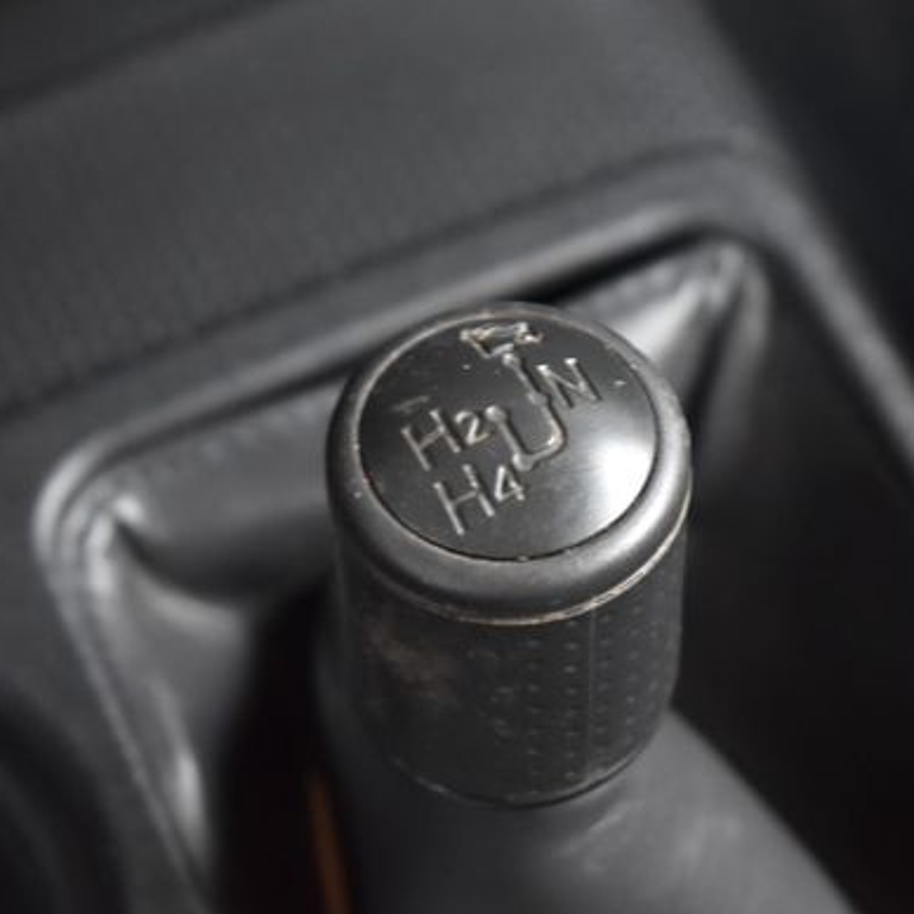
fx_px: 3137
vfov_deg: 16.6
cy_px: 445
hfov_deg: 16.5
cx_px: 702
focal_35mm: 105
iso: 1600
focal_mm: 50
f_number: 5.6
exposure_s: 1/13
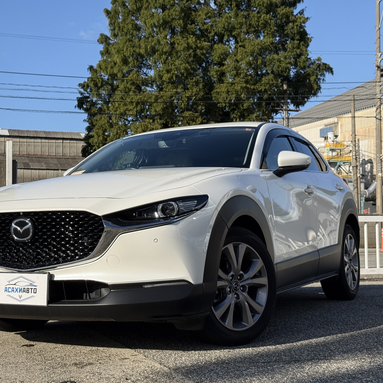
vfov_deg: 30.0
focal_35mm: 57
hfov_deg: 30.0
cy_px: 192
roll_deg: +0.2
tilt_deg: +3.0
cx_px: 151
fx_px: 714
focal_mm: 6.76
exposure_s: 1/7143
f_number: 1.78
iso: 100
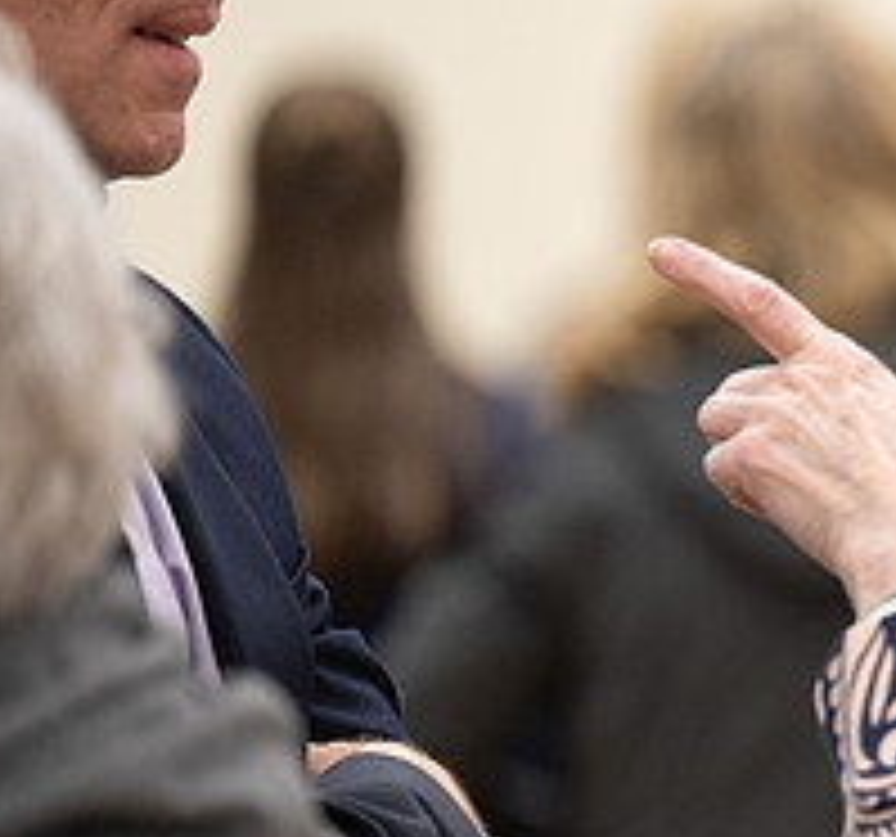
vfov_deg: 3.8
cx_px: 1409
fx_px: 12670
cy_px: 454
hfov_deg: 4.0
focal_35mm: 447
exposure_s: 1/250
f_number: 2.8
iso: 1600
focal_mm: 150
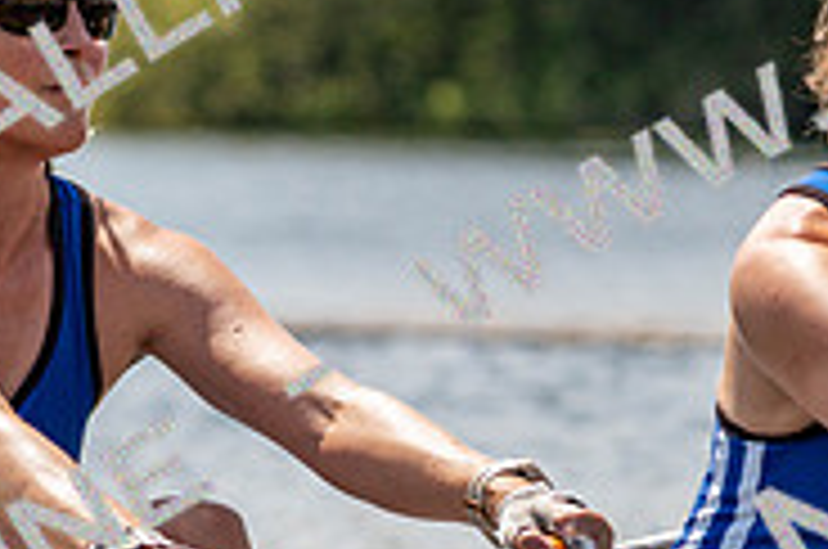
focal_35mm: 632
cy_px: 403
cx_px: 81
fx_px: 14511
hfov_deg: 3.3
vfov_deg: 2.2
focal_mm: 200
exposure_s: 1/1600
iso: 200
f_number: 5.6
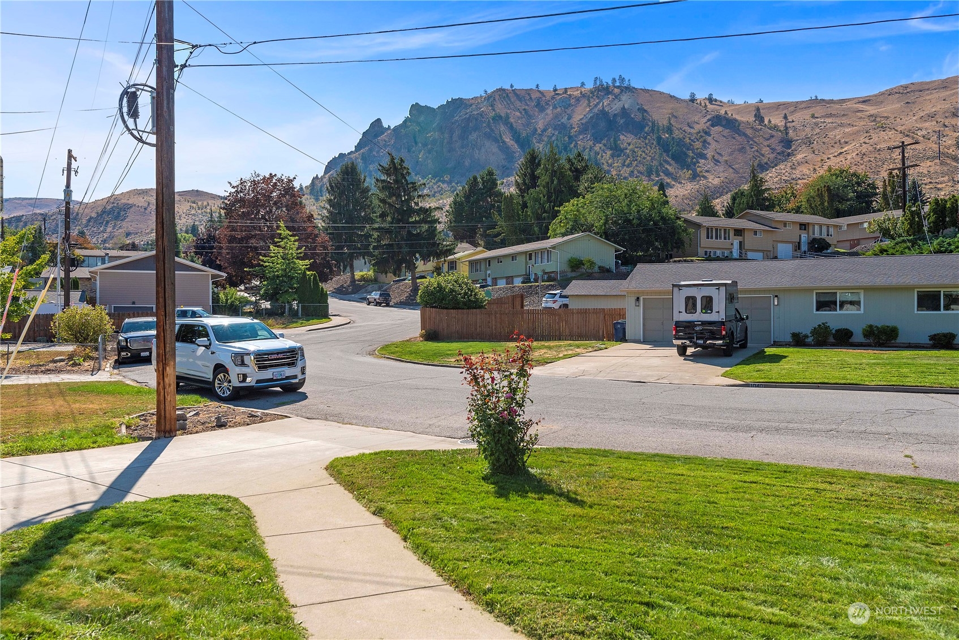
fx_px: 719
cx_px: 480
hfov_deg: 67.4
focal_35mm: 27
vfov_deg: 48.0
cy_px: 320
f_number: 8
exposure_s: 1/1250
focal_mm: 27
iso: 100
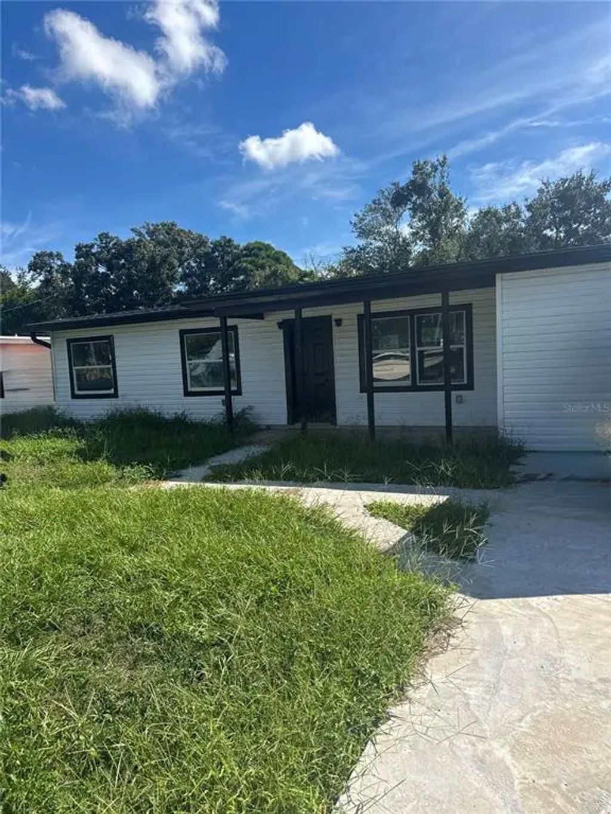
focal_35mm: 24
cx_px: 306
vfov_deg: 71.6
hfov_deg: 56.8
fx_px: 565
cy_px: 407
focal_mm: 6.76
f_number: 1.78
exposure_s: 1/4608
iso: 80
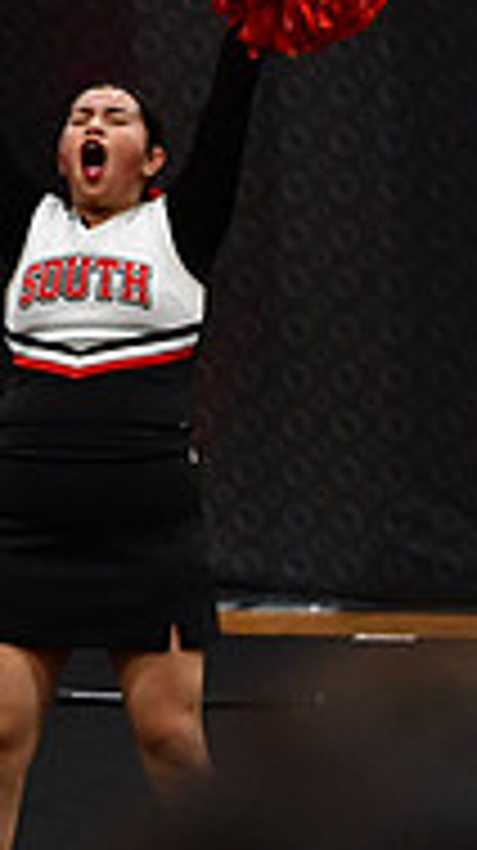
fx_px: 10299
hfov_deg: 2.6
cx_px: -747
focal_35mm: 457
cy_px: 304
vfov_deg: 4.7
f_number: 4
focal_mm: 95
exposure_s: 1/500
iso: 4000
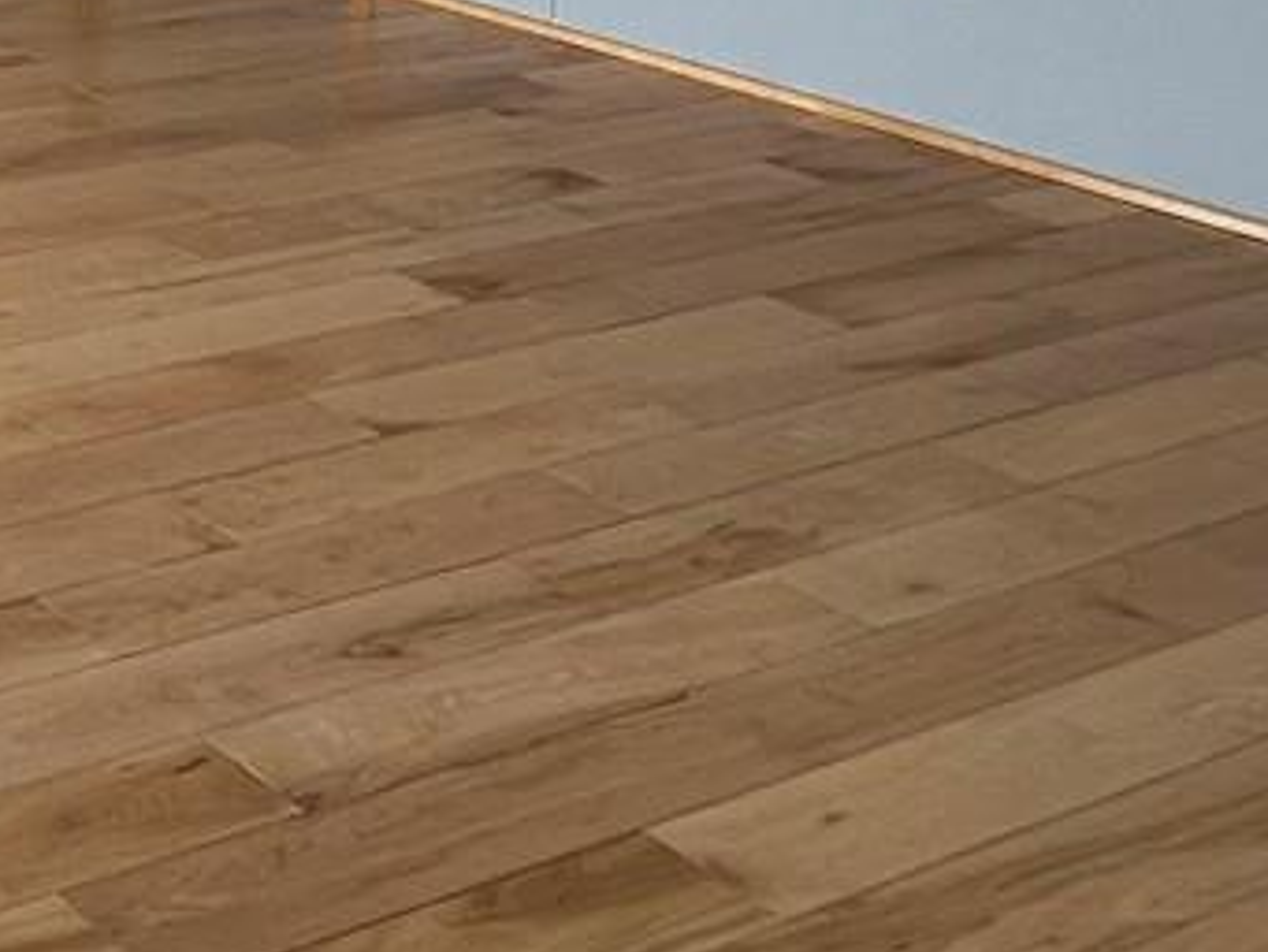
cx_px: -573
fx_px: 2235
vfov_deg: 20.5
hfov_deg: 25.1
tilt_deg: -2.7
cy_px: -487
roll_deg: +0.8
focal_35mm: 61
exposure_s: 1/120
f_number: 1.8
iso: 50
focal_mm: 1.57
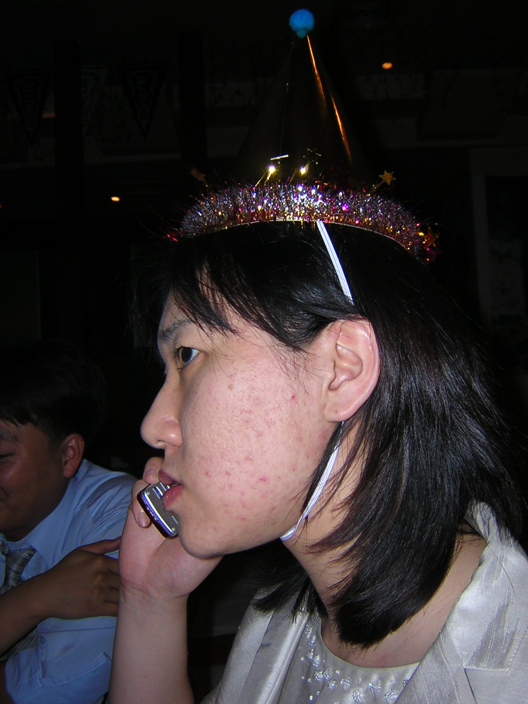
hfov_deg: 39.7
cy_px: 352
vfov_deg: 51.4
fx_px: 732
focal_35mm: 36
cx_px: 264
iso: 100
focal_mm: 4.7
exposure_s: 1/60.1
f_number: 2.6
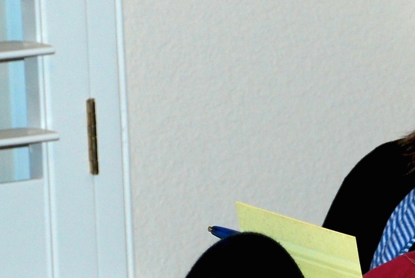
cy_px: 231
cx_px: 520
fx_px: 4871
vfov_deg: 3.3
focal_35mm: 422
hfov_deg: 4.9
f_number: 5.6
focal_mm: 70
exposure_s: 1/60
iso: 200
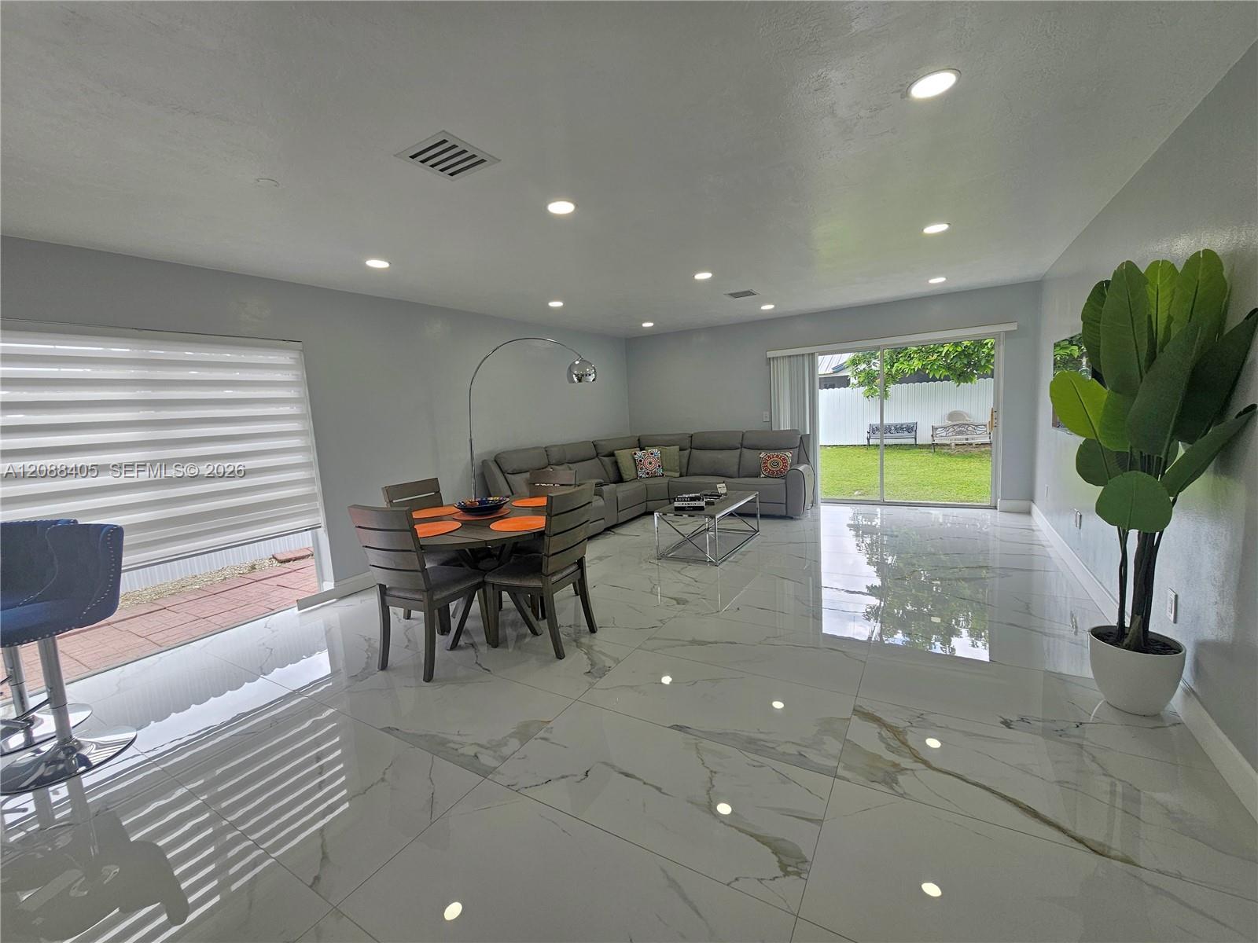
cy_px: 472
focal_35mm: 13
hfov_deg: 106.2
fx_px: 472
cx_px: 629
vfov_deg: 89.9
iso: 50
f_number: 2.2
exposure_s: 1/136
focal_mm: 2.2
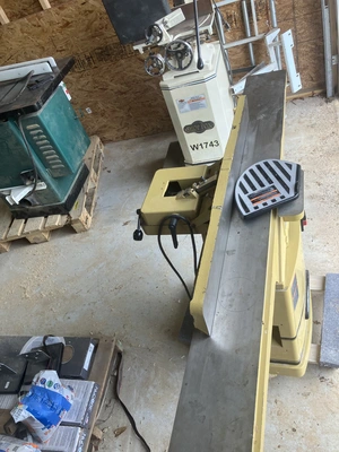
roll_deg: +23.1
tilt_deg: -43.0
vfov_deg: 63.4
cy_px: 226
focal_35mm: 28
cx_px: 170
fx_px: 366
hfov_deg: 49.7
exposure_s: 1/120
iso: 64
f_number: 1.8
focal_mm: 3.99
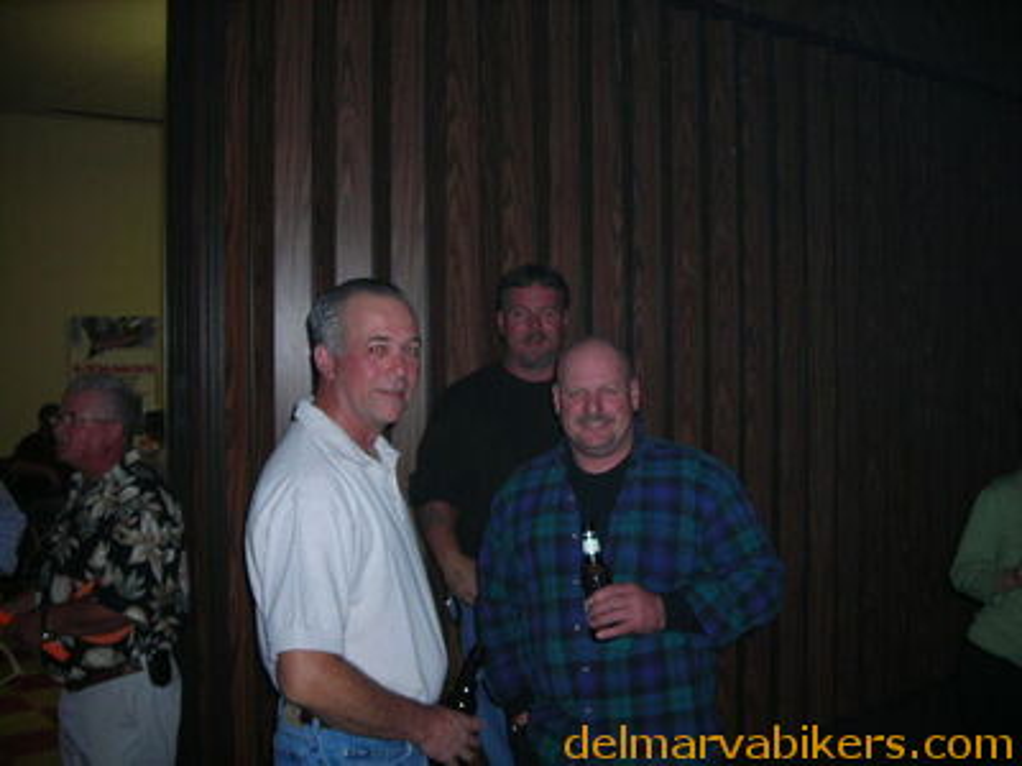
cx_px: 511
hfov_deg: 49.0
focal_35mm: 38
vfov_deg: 37.7
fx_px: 1122
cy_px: 383
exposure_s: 1/60.1
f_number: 3.2
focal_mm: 6.3
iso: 107
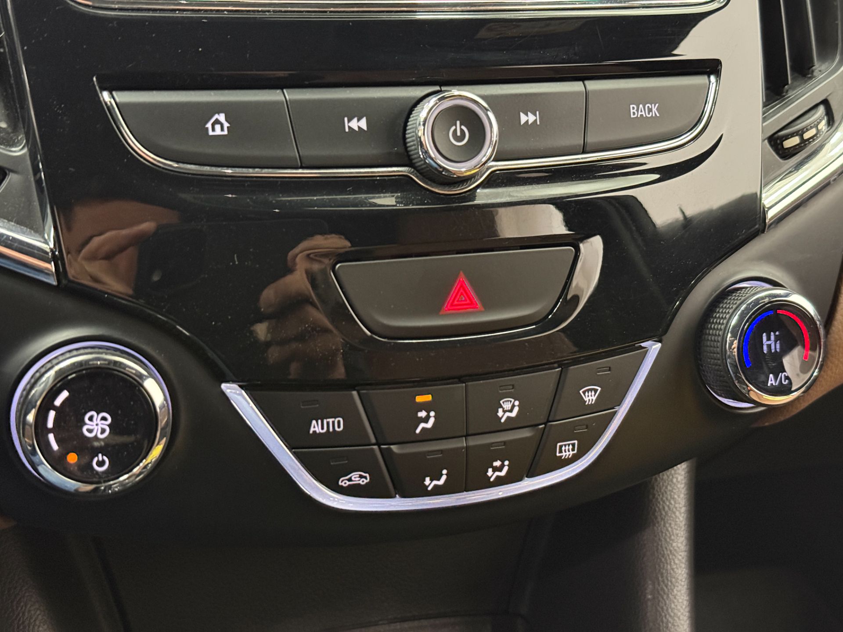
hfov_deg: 39.7
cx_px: 422
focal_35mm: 48
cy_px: 316
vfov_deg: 30.3
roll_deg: -3.4
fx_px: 1169
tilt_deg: -22.4
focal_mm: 6.76
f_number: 1.78
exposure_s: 1/20
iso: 640
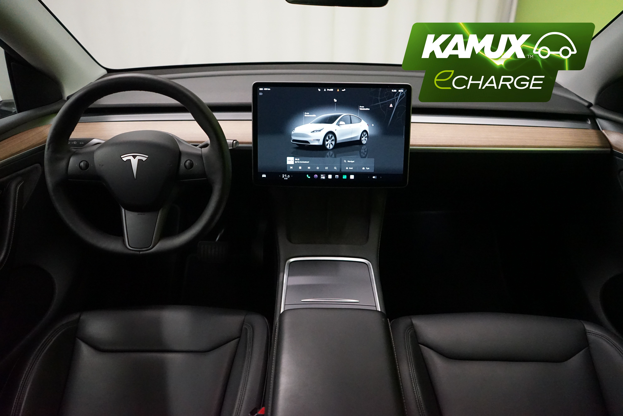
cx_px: 312
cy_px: 208
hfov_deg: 65.5
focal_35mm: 28
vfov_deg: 46.4
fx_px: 485
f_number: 3.5
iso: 6400
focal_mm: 28
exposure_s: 1/125
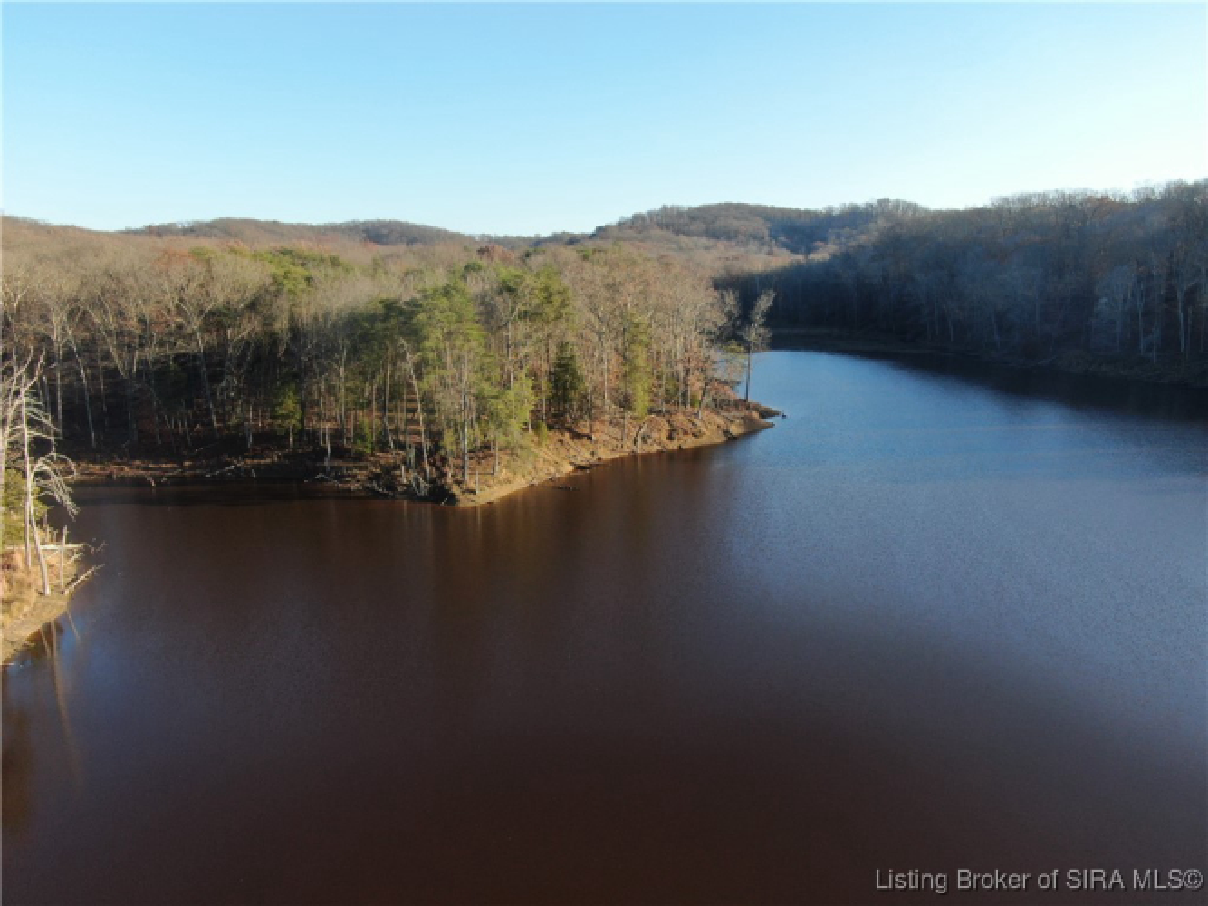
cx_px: 604
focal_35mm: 24
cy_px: 453
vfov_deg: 56.8
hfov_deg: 71.6
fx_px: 837
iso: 100
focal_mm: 4.39
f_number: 2.8
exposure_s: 1/400
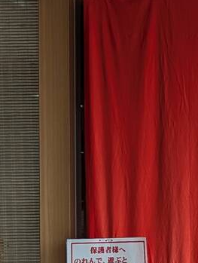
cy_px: 202
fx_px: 836
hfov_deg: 12.0
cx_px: 393
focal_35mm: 110
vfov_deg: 17.7
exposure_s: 1/309
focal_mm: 6.9
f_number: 1.68
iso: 24
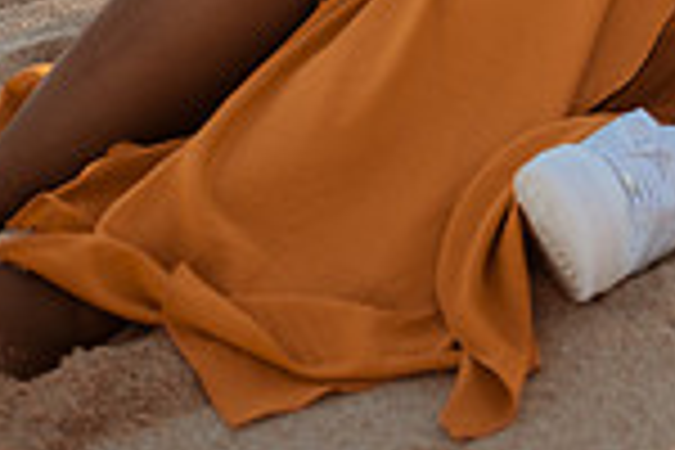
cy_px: -367
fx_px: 2531
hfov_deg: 15.0
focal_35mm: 135
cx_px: 621
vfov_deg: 9.6
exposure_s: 1/1600
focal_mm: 35
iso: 100
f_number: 1.8
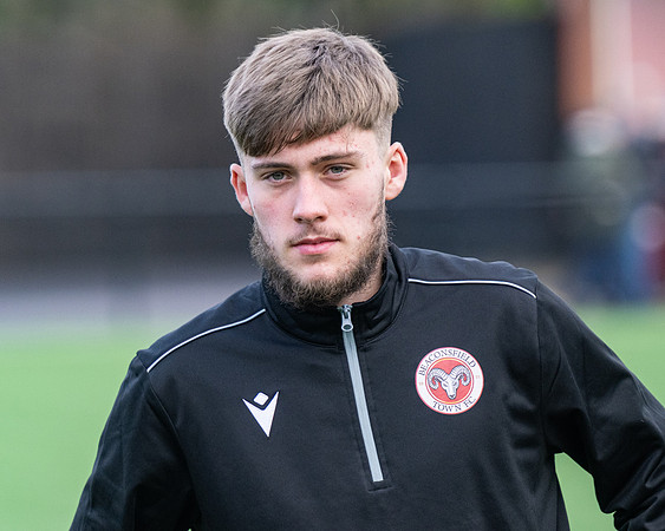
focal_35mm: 417
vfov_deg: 3.7
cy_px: 285
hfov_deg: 4.6
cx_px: 265
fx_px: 8210
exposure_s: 1/1250
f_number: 4
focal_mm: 230
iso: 800
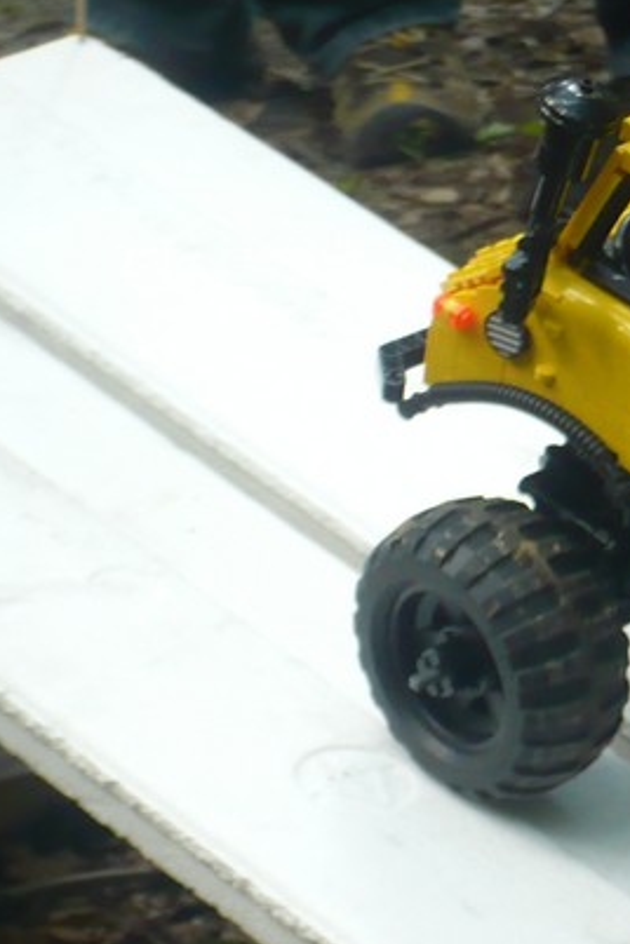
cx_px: 891
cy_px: 615
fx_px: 4567
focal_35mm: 174
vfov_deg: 11.8
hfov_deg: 7.8
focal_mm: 13.9
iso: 200
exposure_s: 1/30
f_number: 4.4
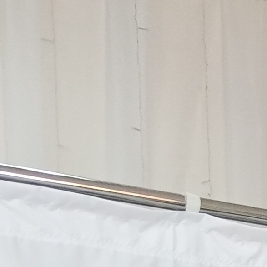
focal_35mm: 163
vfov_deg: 9.3
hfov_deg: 8.9
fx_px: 1422
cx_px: 777
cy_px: 702
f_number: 1.8
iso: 123
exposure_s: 1/50
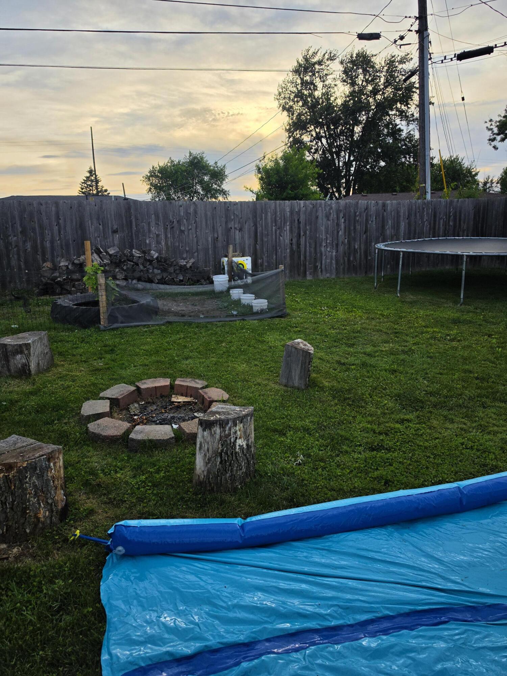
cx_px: 254
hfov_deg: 58.9
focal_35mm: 23
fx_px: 449
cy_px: 338
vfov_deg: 73.9
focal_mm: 6.5
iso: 64
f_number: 1.4
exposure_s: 1/5015
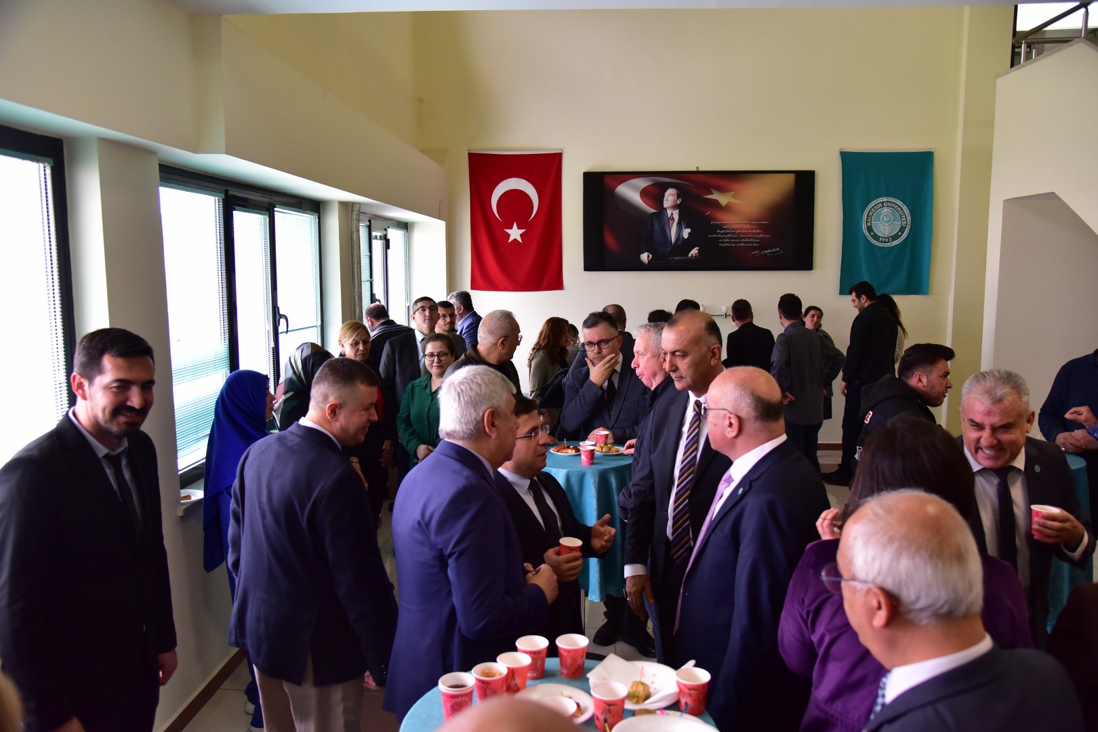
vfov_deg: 46.4
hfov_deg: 65.5
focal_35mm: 28
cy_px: 366
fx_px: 854
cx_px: 549
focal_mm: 28
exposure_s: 1/250
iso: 2500
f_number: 4
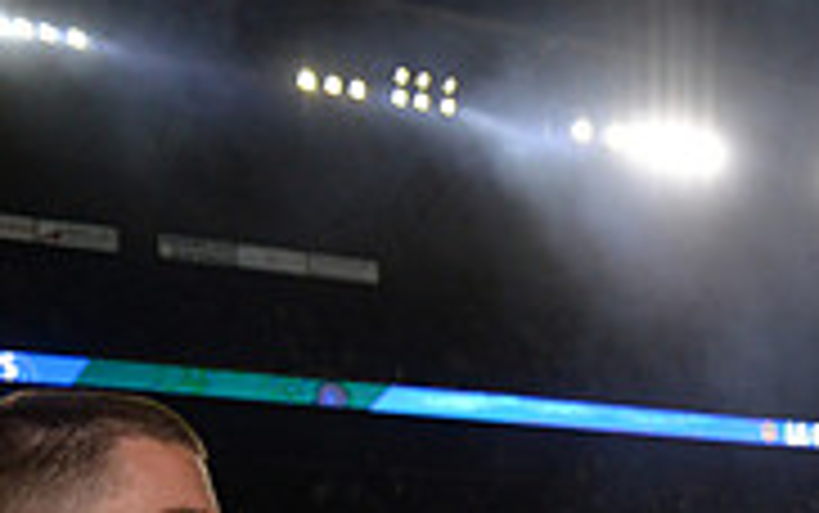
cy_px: 817
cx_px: 1053
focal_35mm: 78
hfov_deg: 23.5
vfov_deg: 15.2
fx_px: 1742
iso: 1600
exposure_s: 1/4000
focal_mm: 24
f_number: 2.8
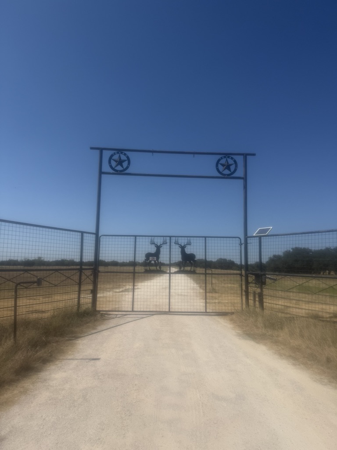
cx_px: 168
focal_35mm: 24
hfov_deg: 56.8
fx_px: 312
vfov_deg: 71.6
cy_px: 225
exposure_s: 1/10309
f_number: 1.78
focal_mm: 6.76
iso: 80
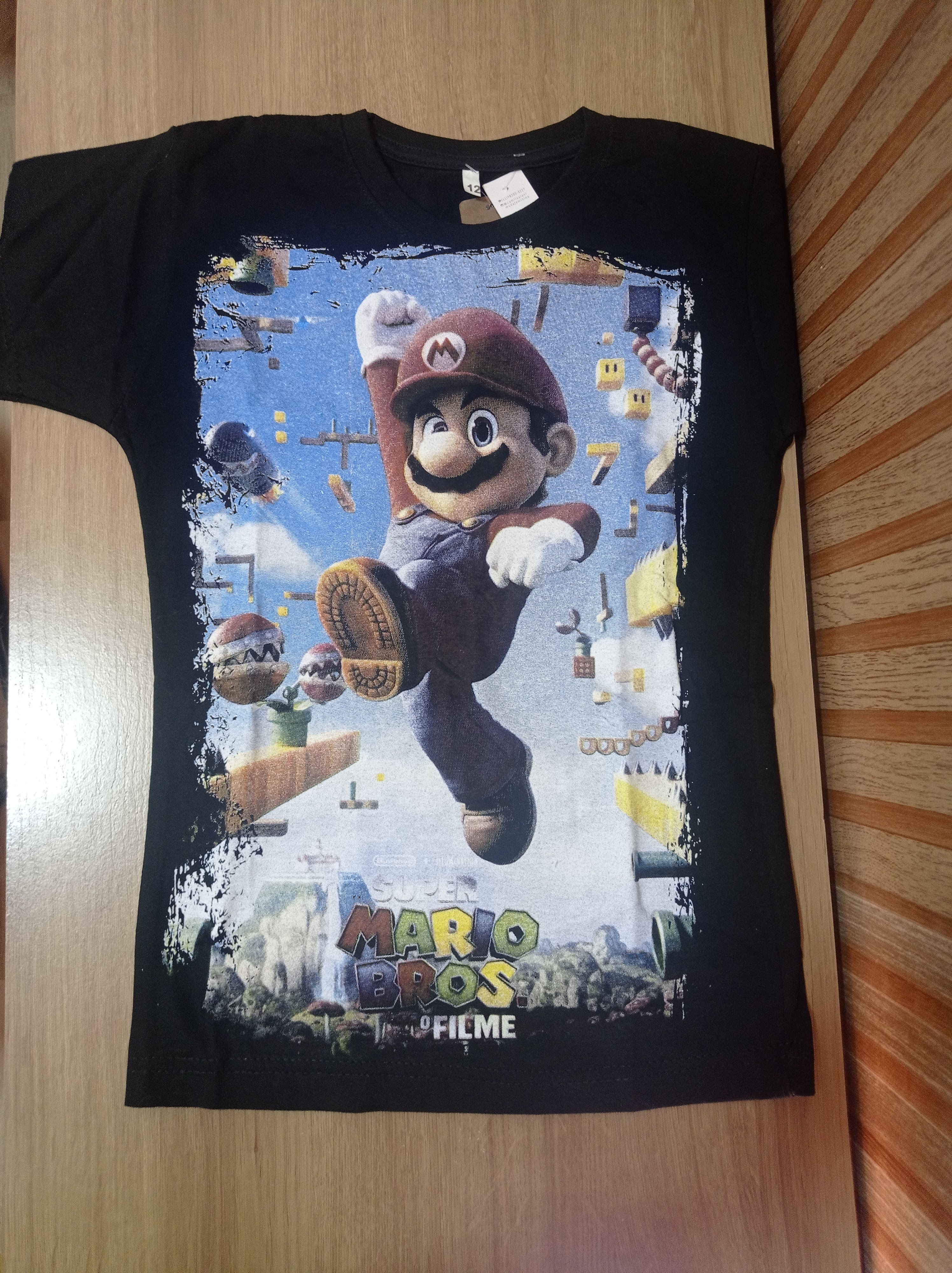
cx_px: 476
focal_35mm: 28
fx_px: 1028
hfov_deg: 49.7
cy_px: 636
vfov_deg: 63.5
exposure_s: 1/30
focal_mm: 4.74
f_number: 1.79
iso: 327
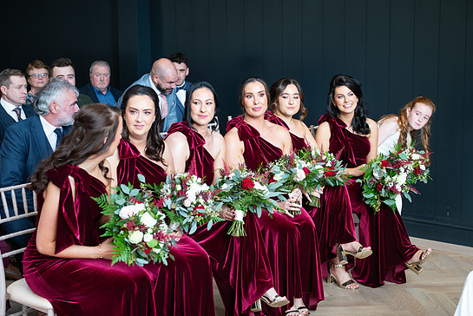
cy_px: 151
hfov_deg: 30.5
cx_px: 245
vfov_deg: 20.6
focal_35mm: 66
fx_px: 868
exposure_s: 1/160
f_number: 3.5
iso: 640
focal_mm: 62
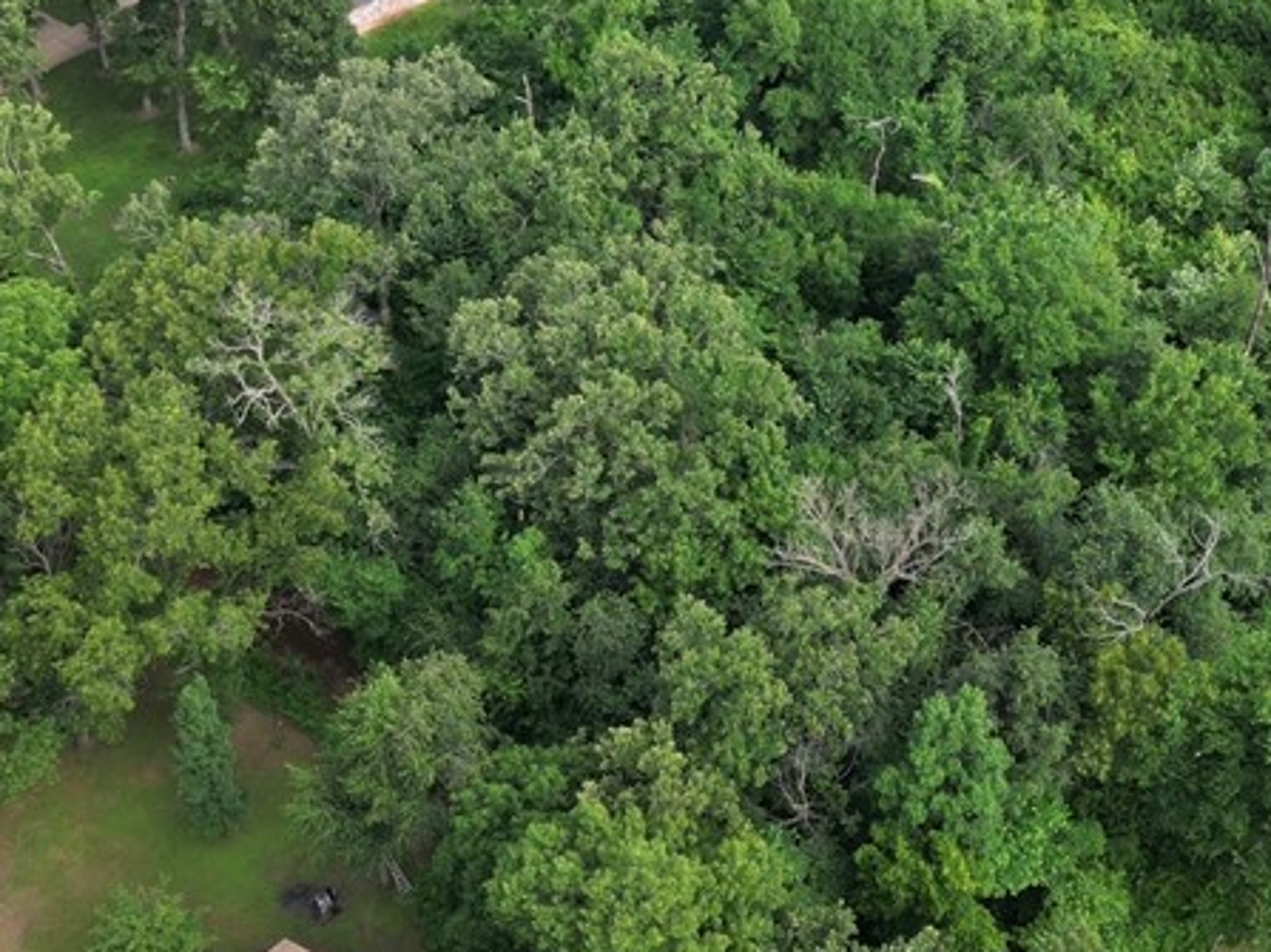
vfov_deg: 26.5
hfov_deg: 34.8
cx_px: 765
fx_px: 2019
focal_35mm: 55
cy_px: 517
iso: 100
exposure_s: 1/500
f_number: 1.7
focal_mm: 6.72
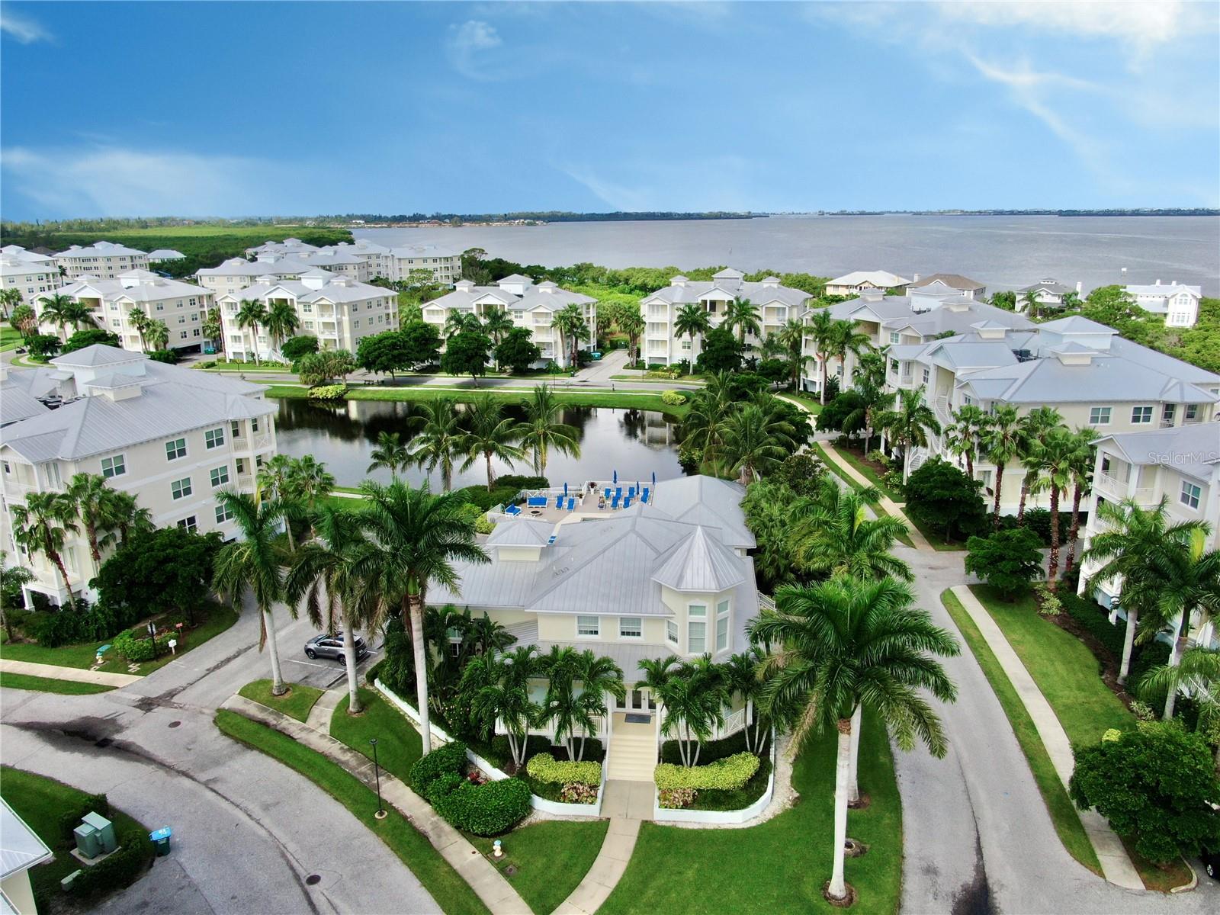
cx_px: 610
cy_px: 458
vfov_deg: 56.8
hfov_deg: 71.6
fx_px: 846
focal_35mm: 24
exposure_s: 1/1600
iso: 110
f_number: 2.8
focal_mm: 4.39
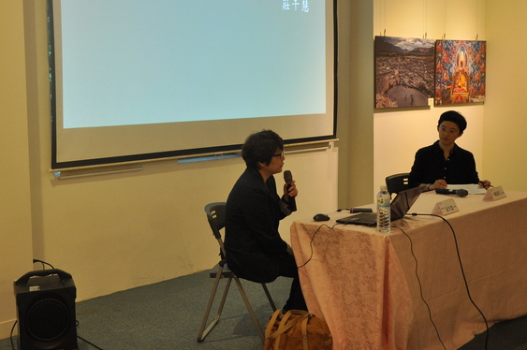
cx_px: 203
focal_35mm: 47
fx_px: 682
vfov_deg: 28.7
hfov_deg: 42.0
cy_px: 141
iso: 1000
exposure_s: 1/25
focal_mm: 25
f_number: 4
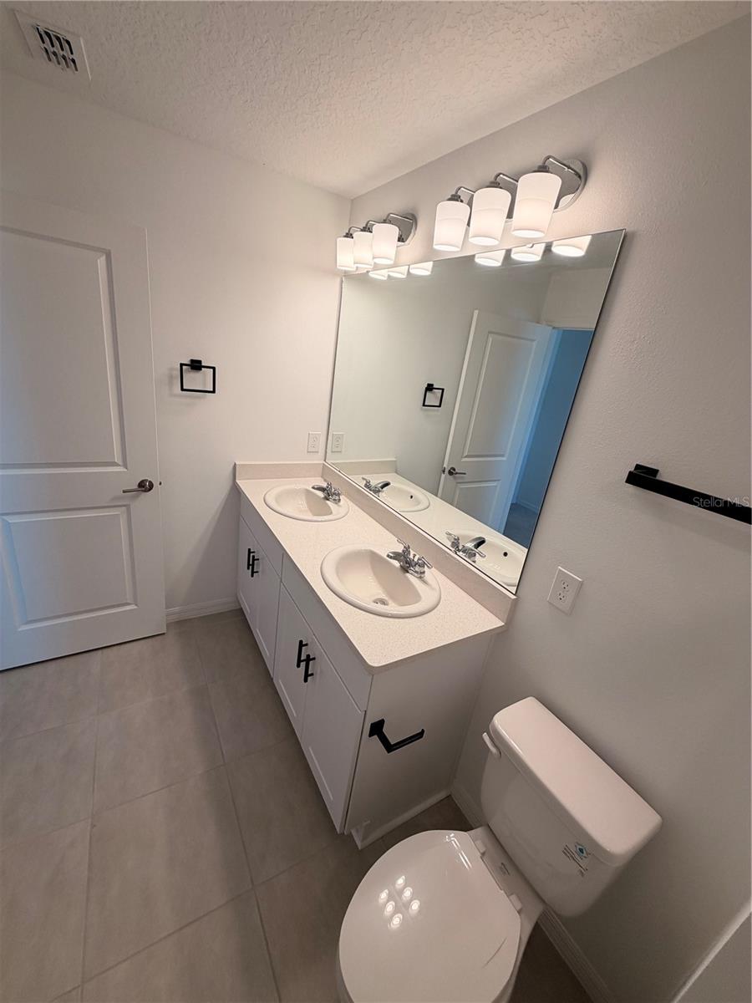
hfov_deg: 85.7
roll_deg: -10.3
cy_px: 502
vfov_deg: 102.1
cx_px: 376
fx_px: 406
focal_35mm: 14
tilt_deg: -20.1
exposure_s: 1/128
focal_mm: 2.22
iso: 50
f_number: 2.2
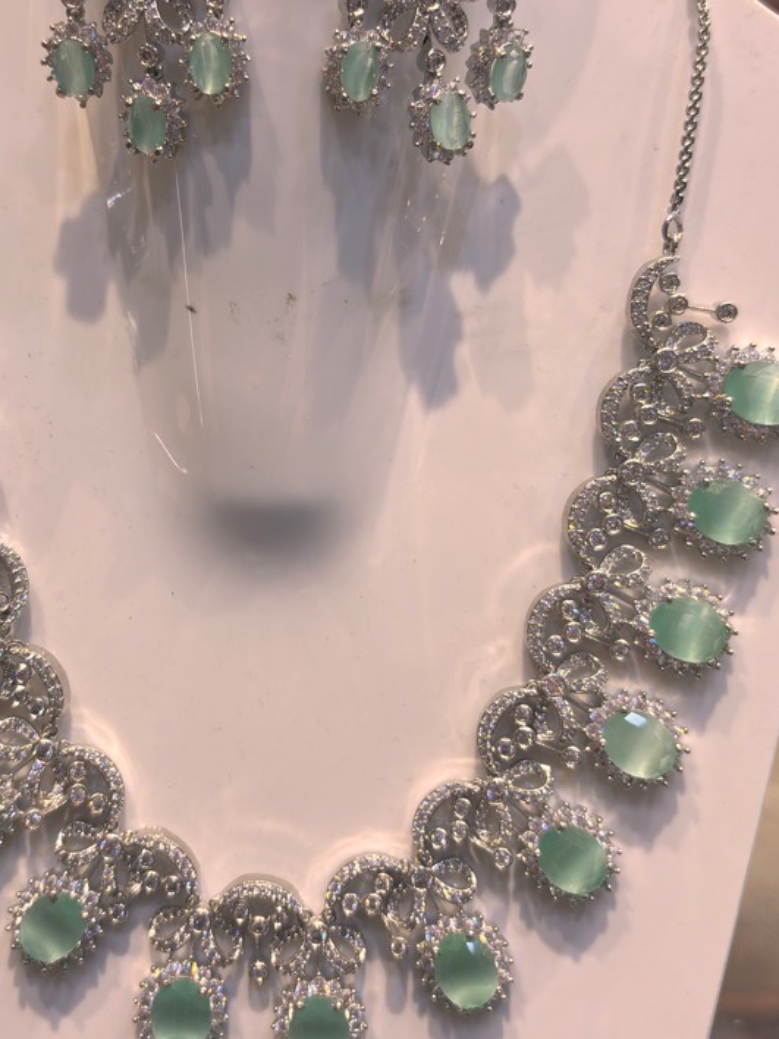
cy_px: 402
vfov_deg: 40.2
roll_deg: -0.8
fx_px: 1410
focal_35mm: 47
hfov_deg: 30.8
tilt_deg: -19.4
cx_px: 307
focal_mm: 5.96
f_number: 1.6
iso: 64
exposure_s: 1/100
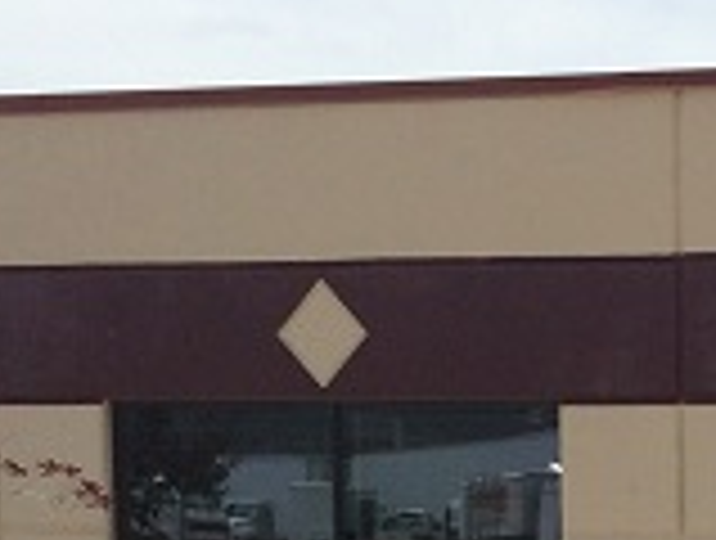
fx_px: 3275
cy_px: 1017
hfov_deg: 11.9
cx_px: 1063
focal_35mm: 158
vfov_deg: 9.0
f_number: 2.2
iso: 32
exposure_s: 1/3425
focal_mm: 4.12
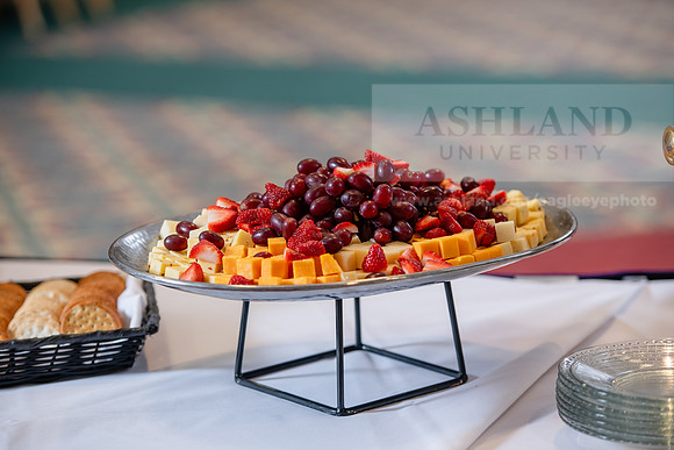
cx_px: 337
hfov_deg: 16.8
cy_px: 225
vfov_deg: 11.2
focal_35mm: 122
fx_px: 2285
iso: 320
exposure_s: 1/160
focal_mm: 122
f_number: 3.5
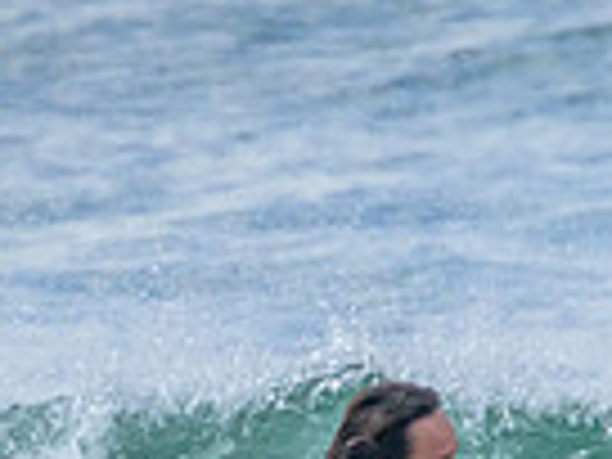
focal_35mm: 3291
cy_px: 704
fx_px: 58184
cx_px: 558
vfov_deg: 0.5
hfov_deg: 0.6
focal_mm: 800
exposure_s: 1/1250
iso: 2800
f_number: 11
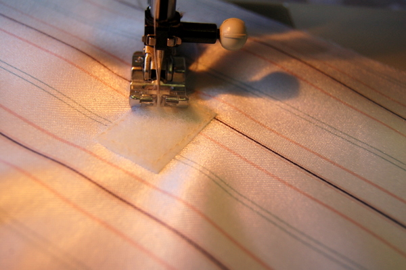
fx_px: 592
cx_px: 203
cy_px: 135
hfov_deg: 37.9
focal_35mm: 52
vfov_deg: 25.7
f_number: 5.6
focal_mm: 35
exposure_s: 1/125
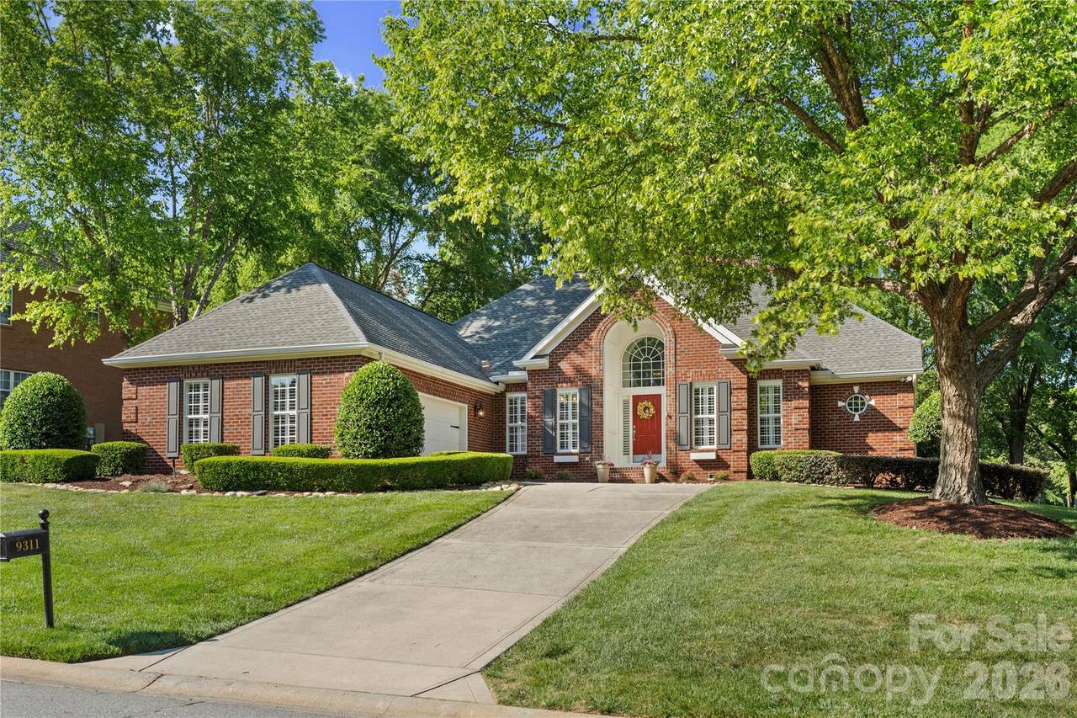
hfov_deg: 58.7
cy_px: 359
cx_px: 538
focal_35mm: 32
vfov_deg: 41.1
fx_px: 957
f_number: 7.1
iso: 100
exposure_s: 1/40
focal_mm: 32
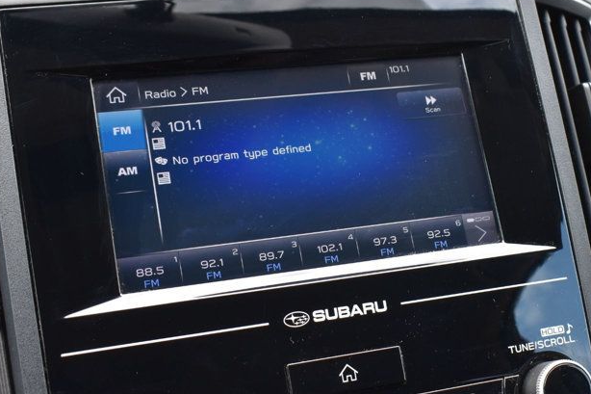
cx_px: 376
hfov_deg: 30.8
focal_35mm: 65
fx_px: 1067
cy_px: 175
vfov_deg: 20.9
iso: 400
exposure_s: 1/60
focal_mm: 26
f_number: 8
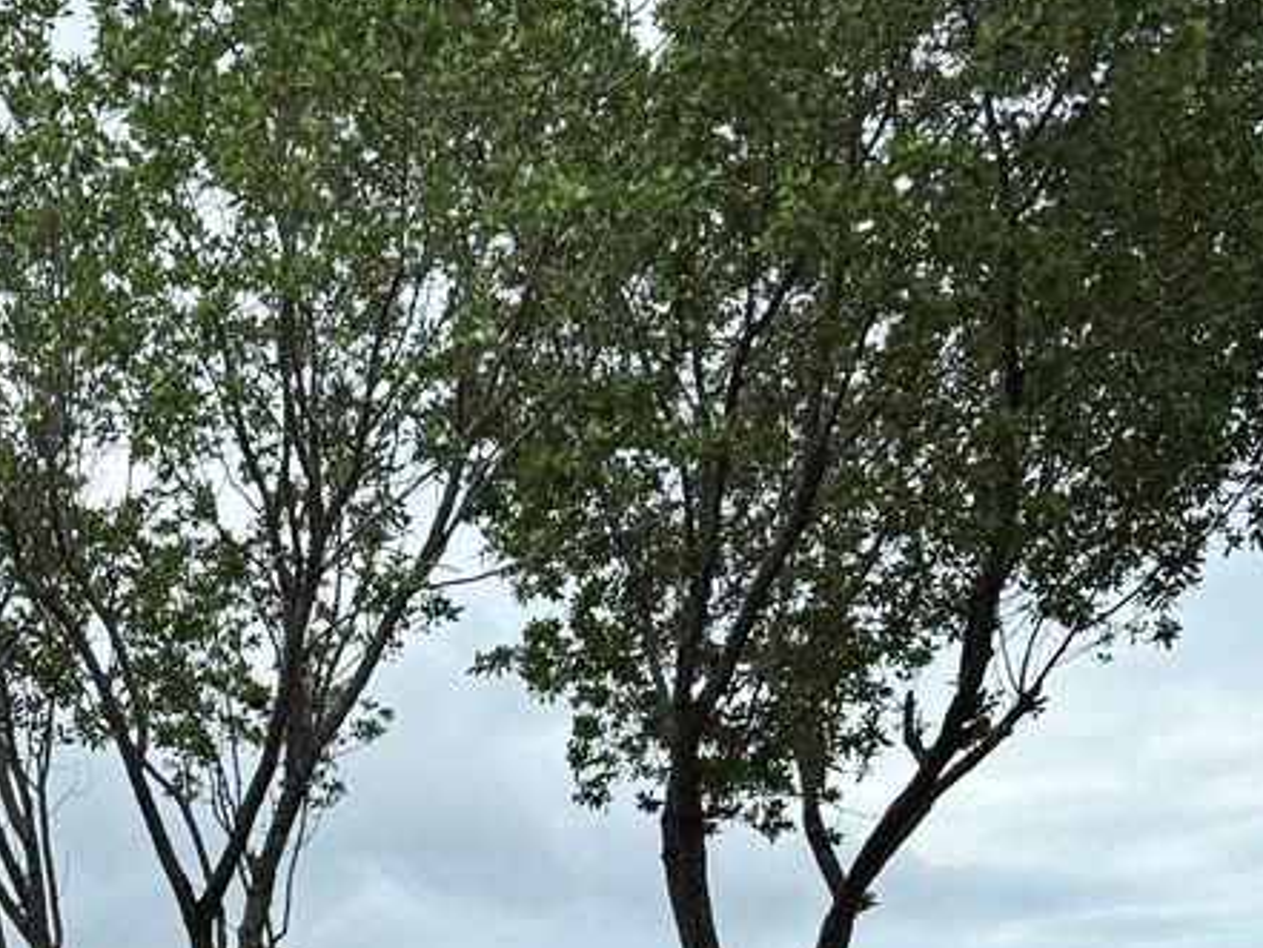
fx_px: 3175
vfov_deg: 15.4
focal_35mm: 87
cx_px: -123
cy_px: 1515
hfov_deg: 21.4
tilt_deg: +0.9
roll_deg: -0.9
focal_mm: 6.76
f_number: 1.78
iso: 80
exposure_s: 1/4049
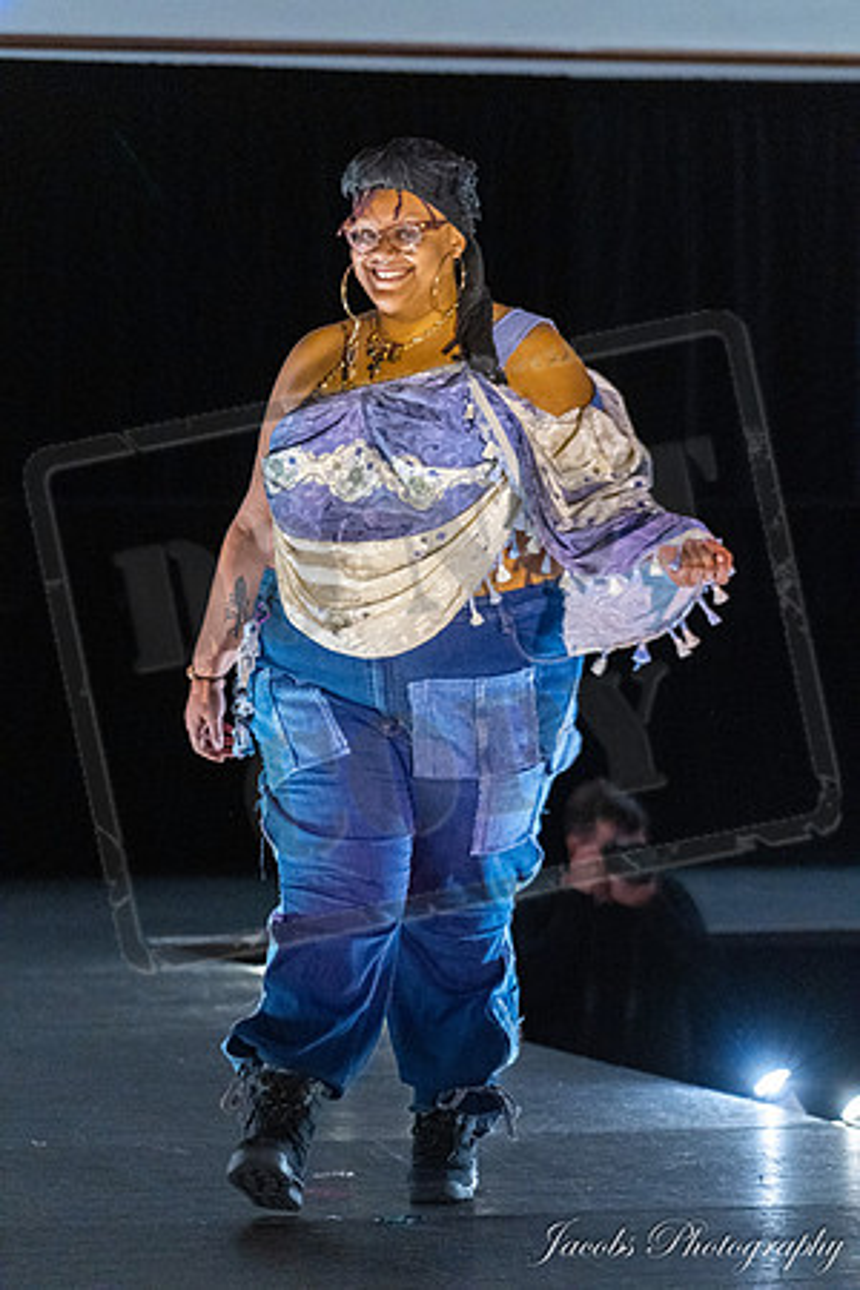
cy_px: 645
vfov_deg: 10.9
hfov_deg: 7.3
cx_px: 430
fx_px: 6772
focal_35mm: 189
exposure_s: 1/250
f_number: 4
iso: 8000
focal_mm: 189
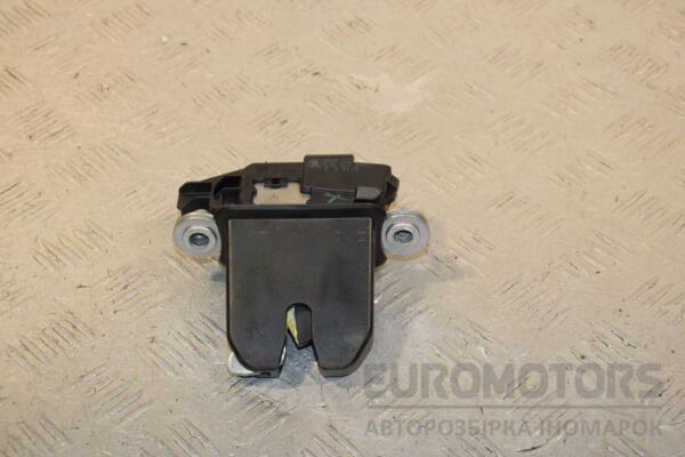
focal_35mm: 87
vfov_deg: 15.7
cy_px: 228
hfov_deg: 23.4
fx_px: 1655
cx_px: 342
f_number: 8
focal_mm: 58
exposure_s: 1/200
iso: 800
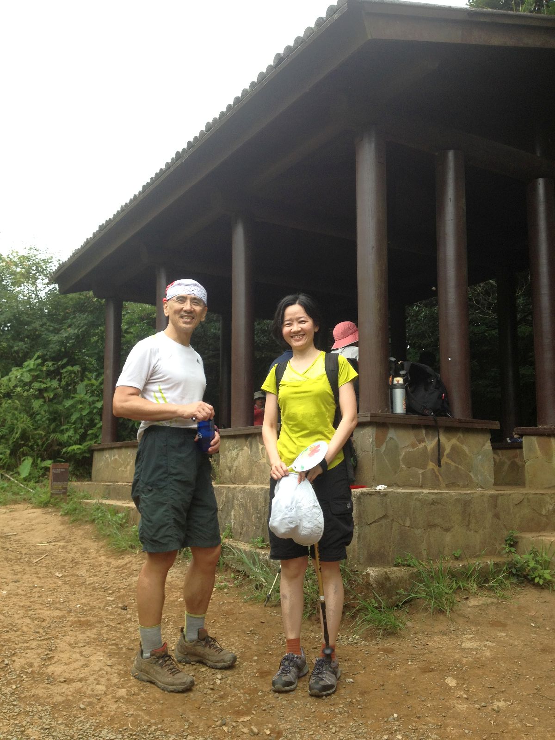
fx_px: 748
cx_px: 278
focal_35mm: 35
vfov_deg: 52.6
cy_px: 370
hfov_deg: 40.7
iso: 50
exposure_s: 1/262
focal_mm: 4.28
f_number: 2.4
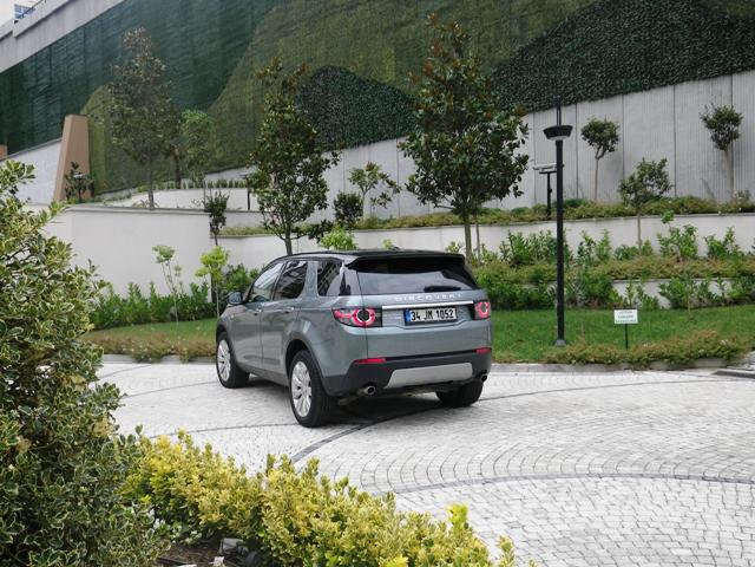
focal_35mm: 34
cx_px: 378
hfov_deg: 54.0
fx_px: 742
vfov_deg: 41.8
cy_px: 284
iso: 80
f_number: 3.8
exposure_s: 1/160
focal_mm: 6.1
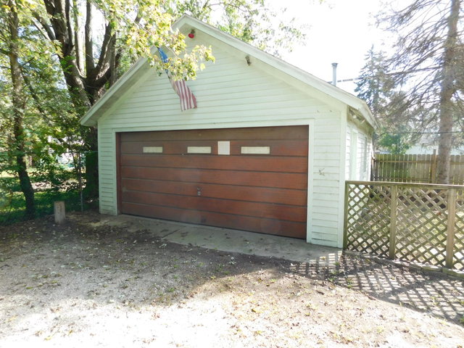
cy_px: 174
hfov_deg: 73.9
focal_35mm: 23
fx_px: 308
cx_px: 232
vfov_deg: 58.9
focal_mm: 4
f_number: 3
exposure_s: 1/200
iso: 125
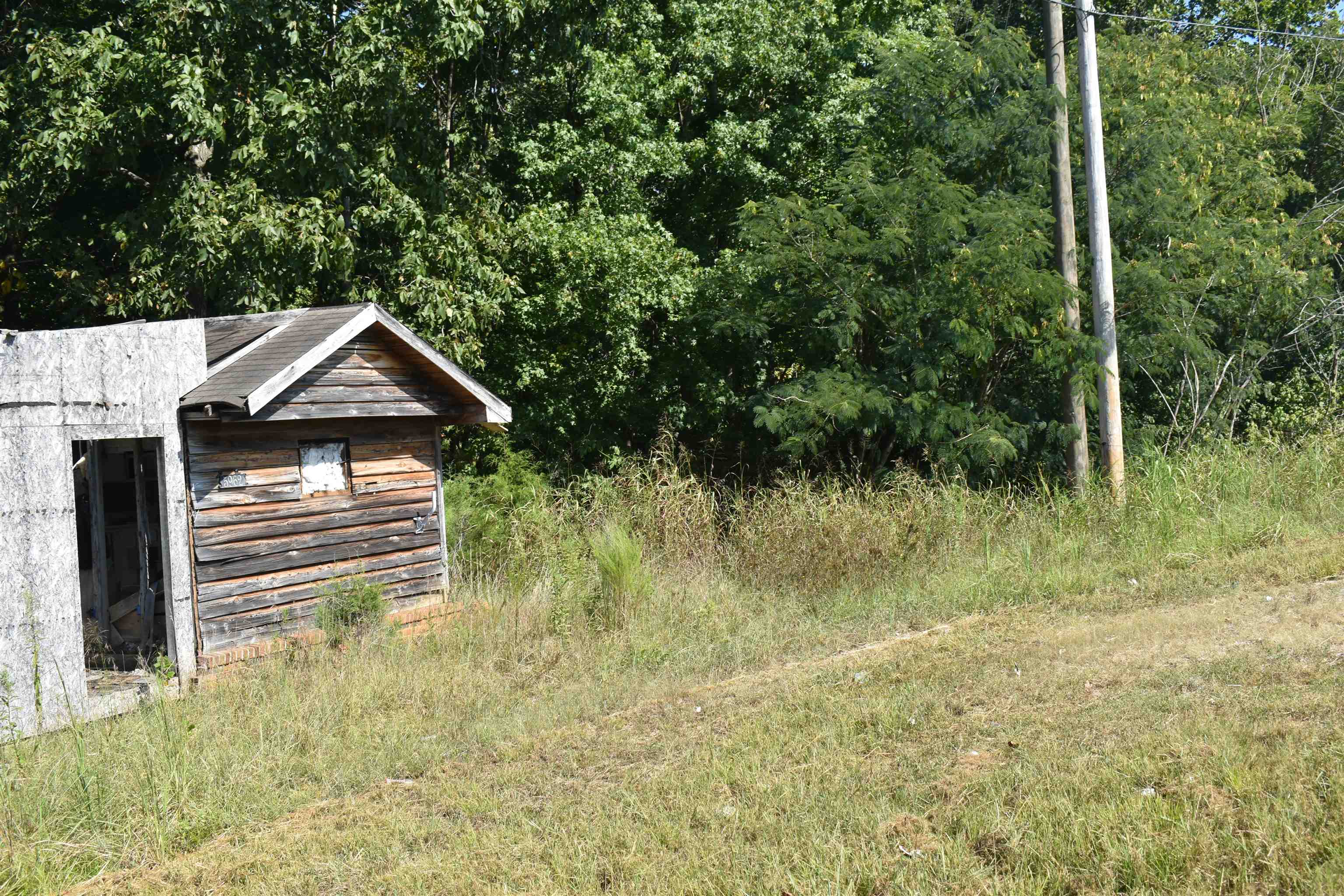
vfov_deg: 35.5
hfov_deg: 51.3
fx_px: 1400
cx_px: 672
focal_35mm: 38
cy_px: 448
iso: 100
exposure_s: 1/200
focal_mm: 25
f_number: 7.1
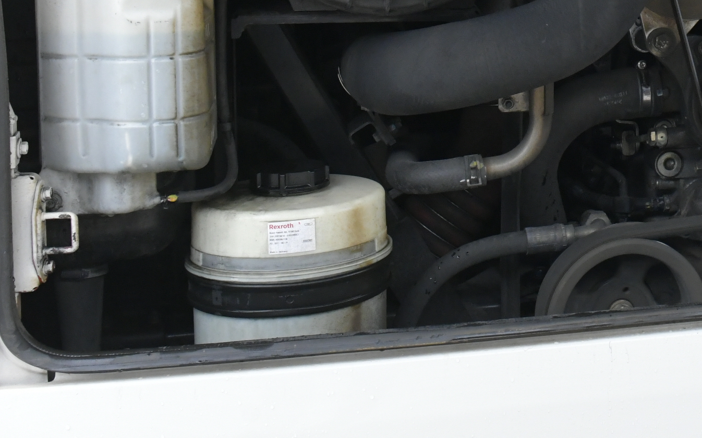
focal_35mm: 75
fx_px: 1435
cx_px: 805
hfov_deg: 25.2
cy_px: -82
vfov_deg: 16.7
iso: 2500
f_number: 7.1
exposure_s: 1/640
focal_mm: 24
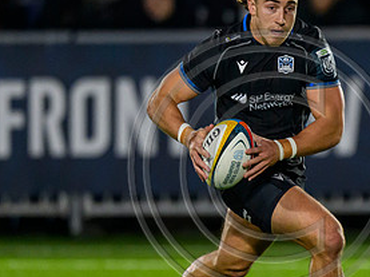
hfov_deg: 1.0
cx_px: 360
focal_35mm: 1941
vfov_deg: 0.8
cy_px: 114
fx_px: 20720
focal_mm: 560
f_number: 4
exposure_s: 1/1250
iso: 4000
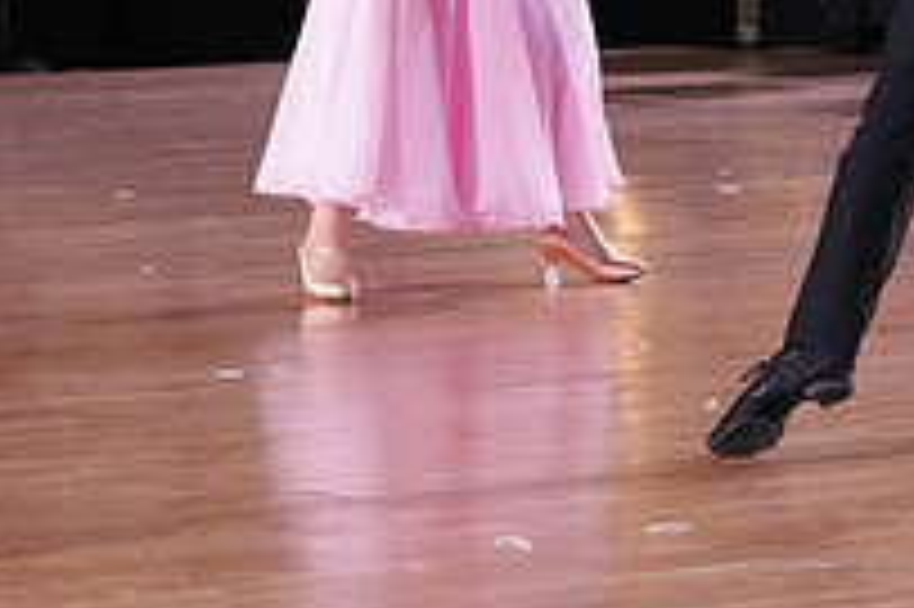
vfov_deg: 5.1
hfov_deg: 7.7
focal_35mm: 266
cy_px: -214
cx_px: 792
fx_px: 6748
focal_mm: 93
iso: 5000
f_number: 5.6
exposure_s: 1/320
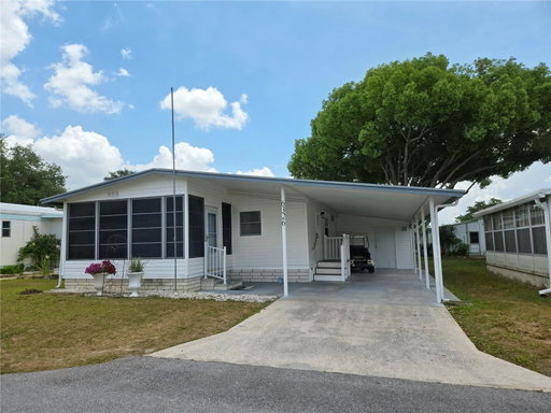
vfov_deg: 58.9
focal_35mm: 23
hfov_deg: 73.9
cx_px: 276
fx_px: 366
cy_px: 206
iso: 25
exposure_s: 1/1765
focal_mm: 5.4
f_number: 1.8
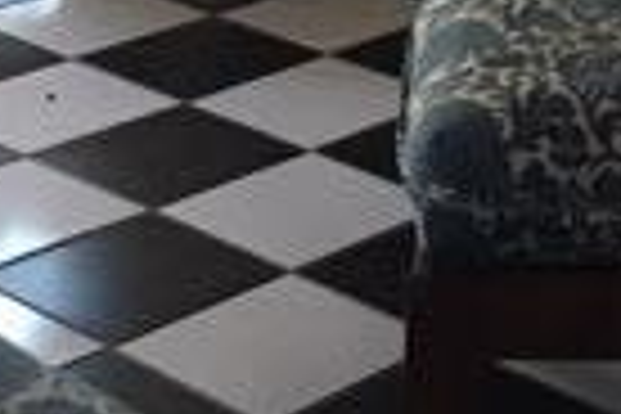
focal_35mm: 140
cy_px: -914
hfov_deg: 14.1
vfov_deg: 8.1
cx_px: 792
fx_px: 2415
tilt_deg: +4.0
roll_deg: -2.6
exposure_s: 1/15
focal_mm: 4.15
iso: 100
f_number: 2.2
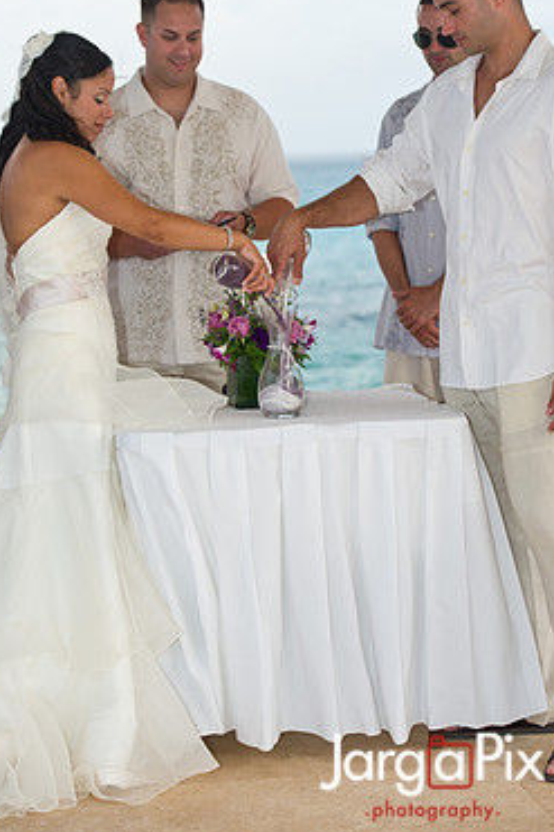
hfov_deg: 13.3
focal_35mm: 103
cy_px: 348
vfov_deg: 19.8
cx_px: 286
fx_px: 2380
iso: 200
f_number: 4.5
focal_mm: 85
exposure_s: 1/200
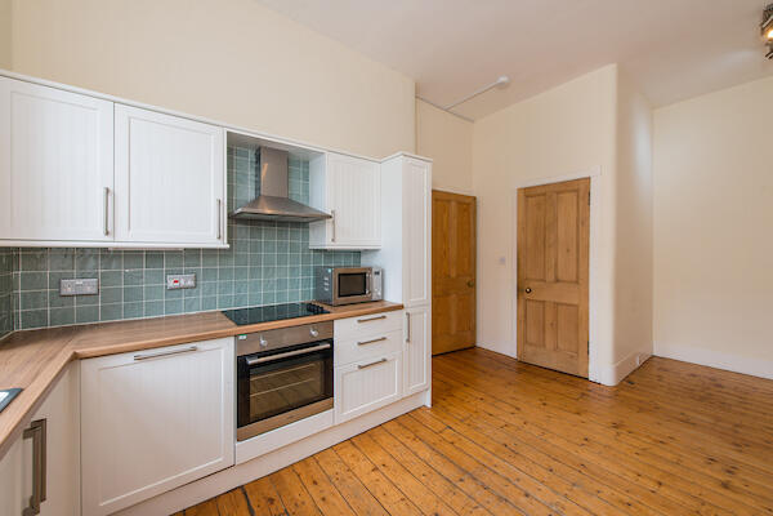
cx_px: 386
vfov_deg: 81.2
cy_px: 258
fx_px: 301
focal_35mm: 14
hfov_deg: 104.3
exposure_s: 1/40
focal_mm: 14
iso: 400
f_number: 8
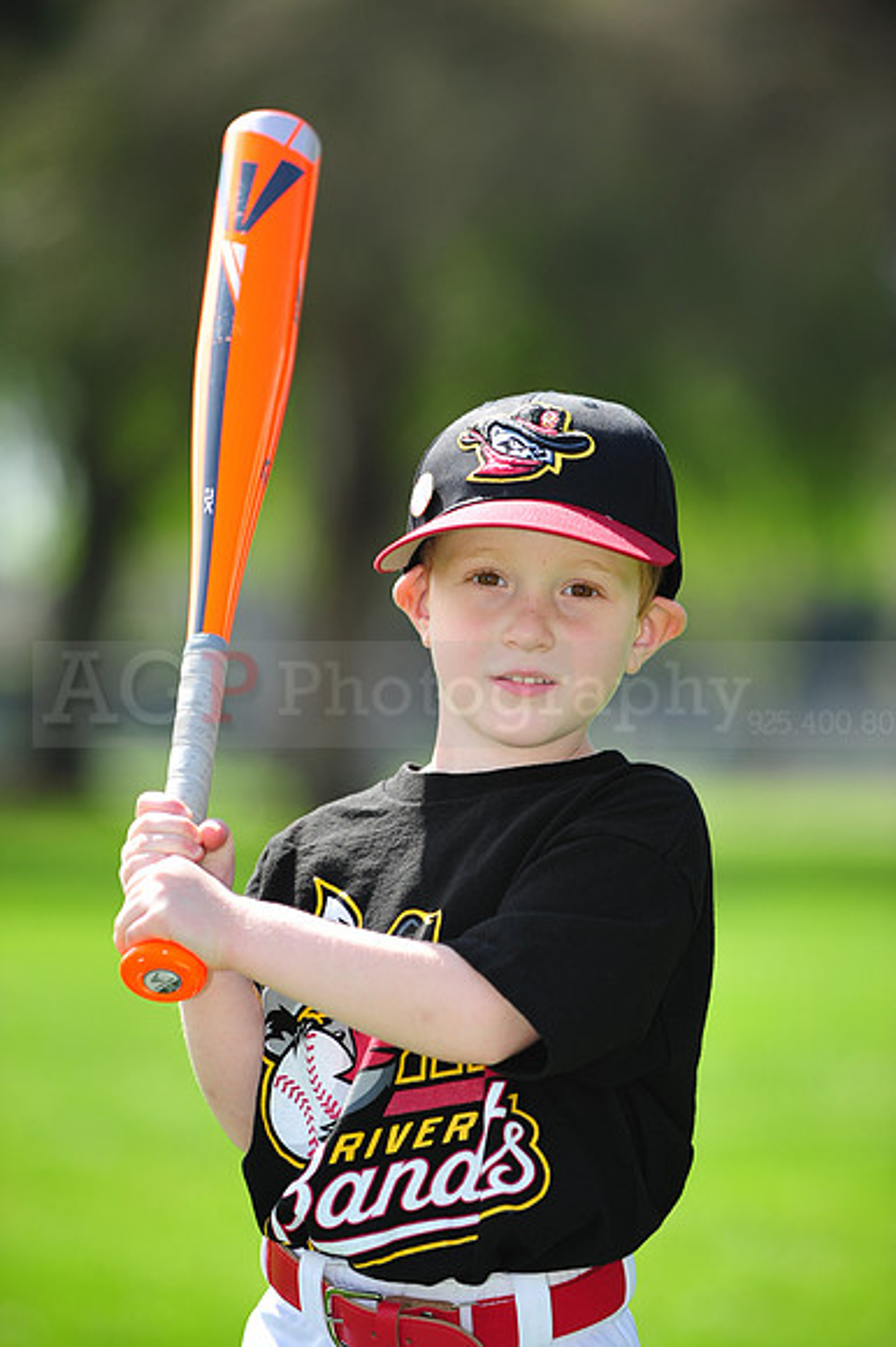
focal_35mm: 200
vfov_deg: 10.3
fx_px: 7475
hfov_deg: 6.9
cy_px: 674
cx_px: 448
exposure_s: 1/800
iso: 200
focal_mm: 200
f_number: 4.5
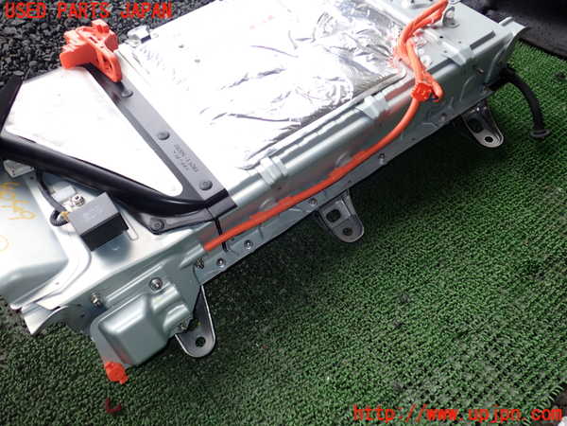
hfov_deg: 60.0
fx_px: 491
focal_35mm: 30
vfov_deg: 46.8
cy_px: 213
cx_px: 284
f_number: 6.3
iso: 100
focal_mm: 5.4
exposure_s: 1/30
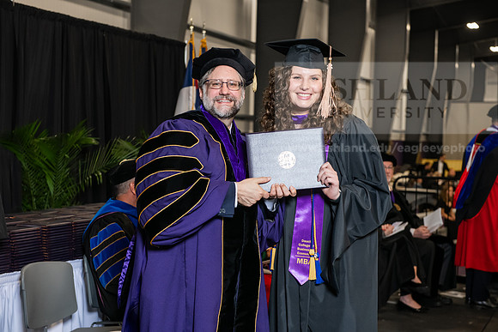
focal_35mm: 66
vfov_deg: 20.6
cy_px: 166
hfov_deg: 30.5
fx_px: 913
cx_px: 249
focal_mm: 66
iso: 2000
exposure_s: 1/200
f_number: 5
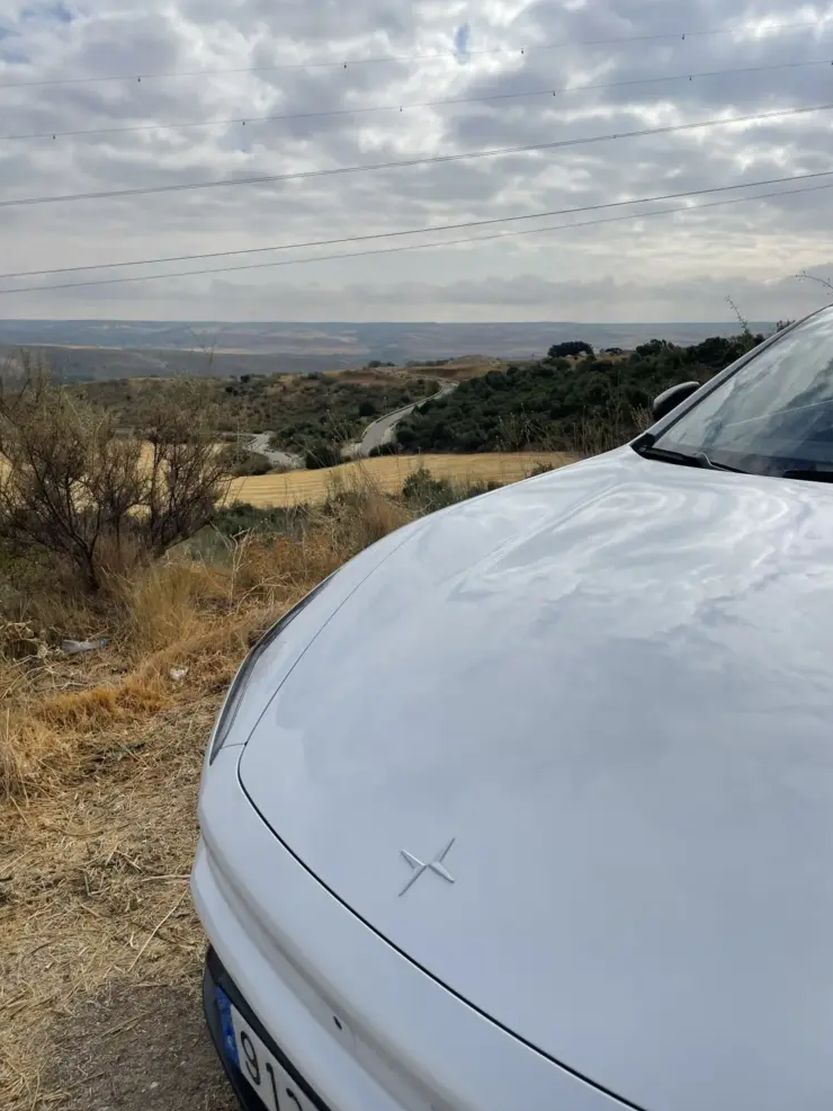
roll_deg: +1.2
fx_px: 866
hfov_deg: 51.4
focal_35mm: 27
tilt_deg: -13.6
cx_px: 407
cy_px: 541
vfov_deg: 65.3
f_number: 1.6
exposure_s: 1/7813
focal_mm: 4.2
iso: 32
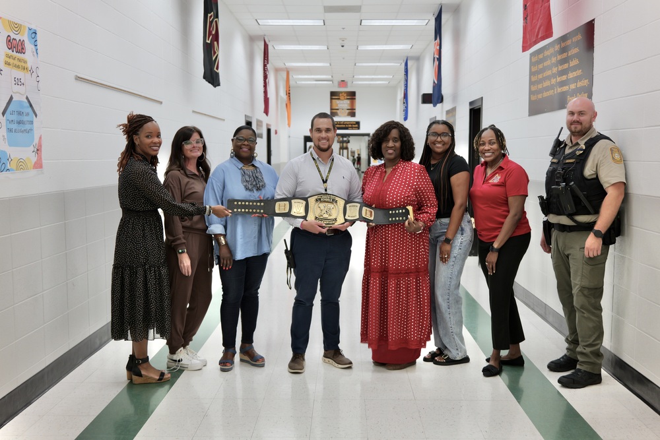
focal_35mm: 38
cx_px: 330
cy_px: 220
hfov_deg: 50.7
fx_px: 697
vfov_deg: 35.1
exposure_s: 1/60
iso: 1250
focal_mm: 38
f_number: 4.6
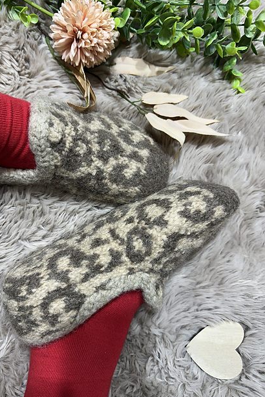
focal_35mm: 26
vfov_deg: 69.4
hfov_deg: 49.4
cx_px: 111
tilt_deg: -84.3
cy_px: 200
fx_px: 287
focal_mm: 6.86
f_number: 1.78
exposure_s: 1/100
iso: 80
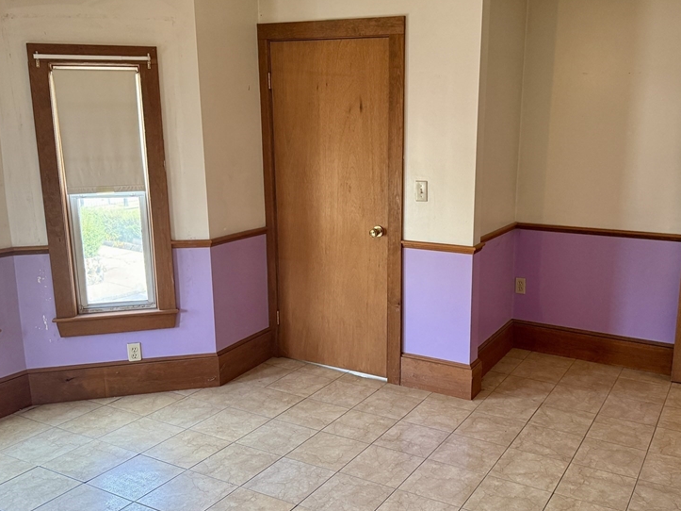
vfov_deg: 41.8
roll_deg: -0.7
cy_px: 267
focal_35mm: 34
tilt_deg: -13.6
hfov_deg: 53.6
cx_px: 412
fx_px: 669
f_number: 1.78
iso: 320
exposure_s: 1/120
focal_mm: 6.76
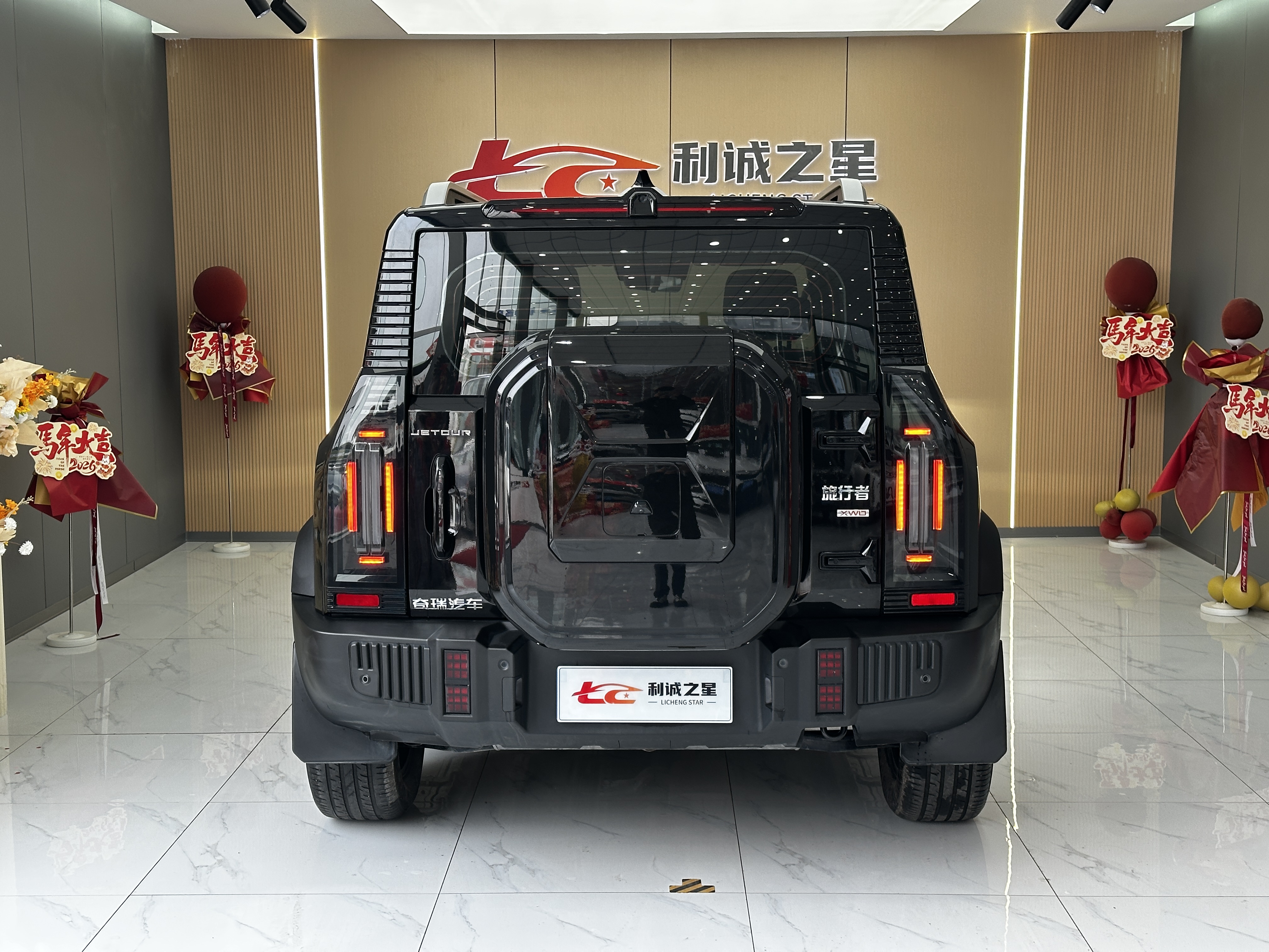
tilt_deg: -6.0
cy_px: 476
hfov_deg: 39.7
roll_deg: +0.4
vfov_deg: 30.3
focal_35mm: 48
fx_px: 1760
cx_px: 634
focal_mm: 6.86
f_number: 1.78
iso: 64
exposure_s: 1/128
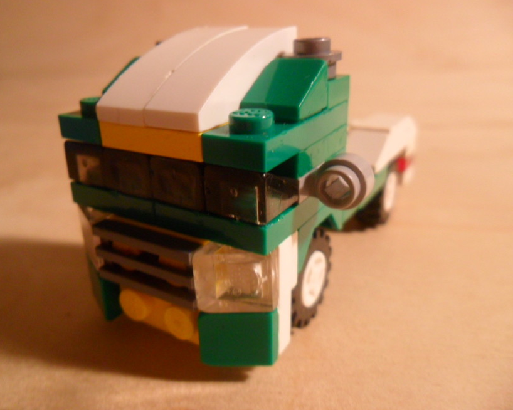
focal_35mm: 29
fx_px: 440
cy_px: 201
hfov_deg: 60.4
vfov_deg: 50.0
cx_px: 234
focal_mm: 4.9
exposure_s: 1/8
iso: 200
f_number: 3.5
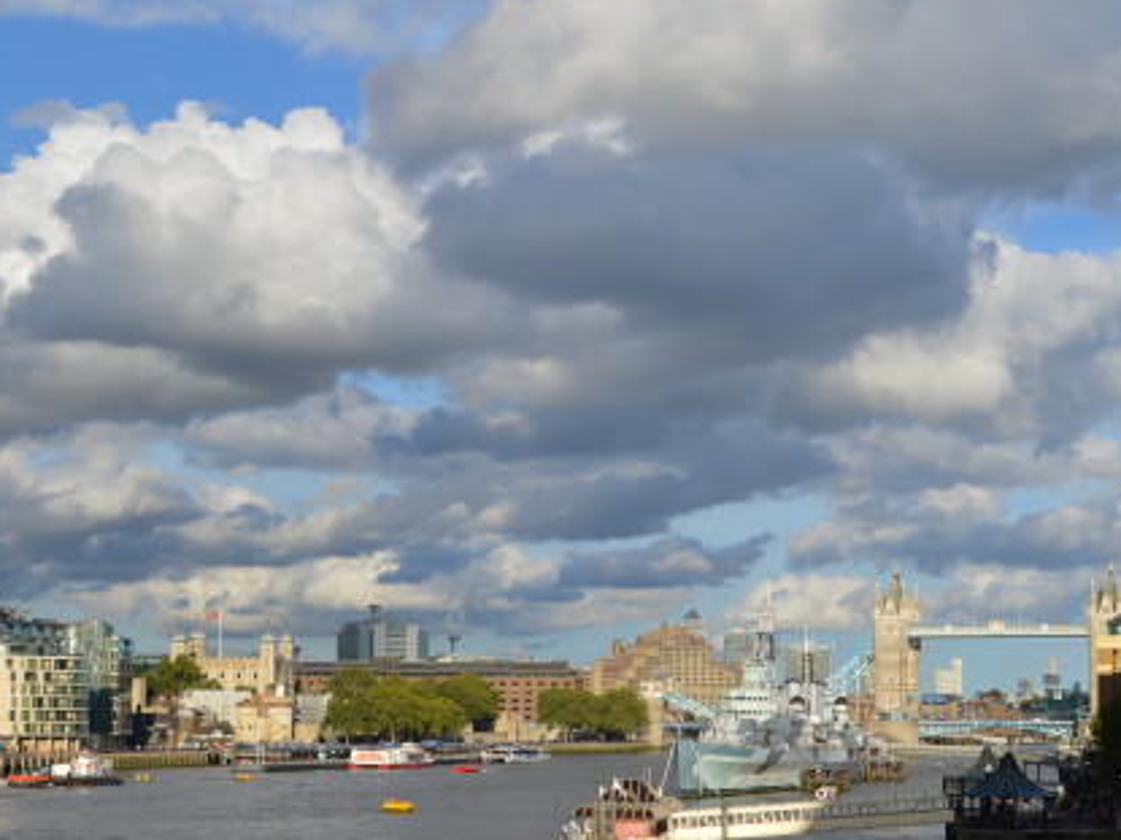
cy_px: 614
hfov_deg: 28.6
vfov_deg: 21.4
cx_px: 610
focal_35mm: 68
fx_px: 2201
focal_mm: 28
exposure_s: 1/250
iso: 100
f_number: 8
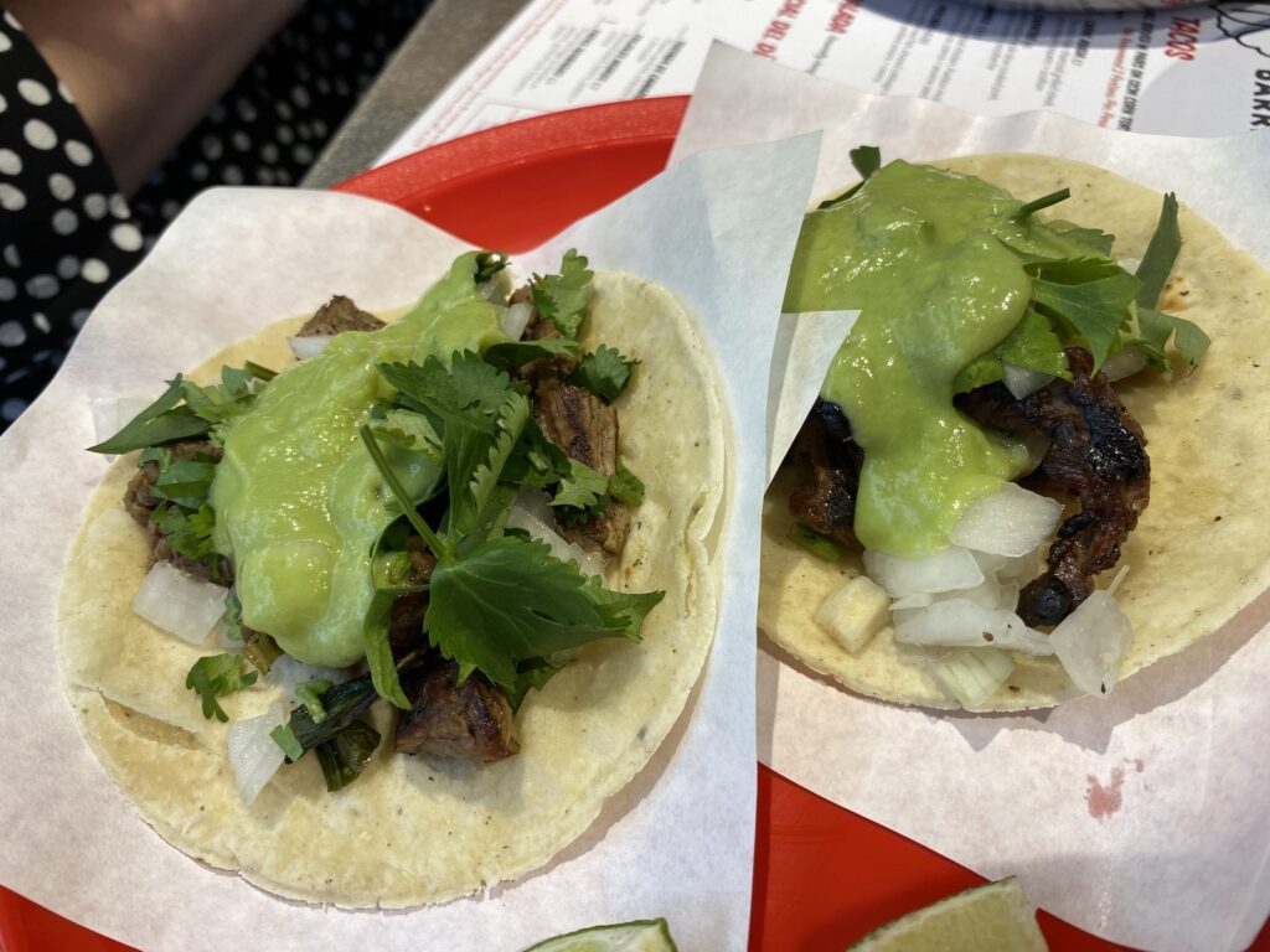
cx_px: 635
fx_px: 954
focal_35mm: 26
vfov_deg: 53.1
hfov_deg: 67.3
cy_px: 476
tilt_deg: -50.2
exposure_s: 1/100
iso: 40
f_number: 1.8
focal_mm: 4.25
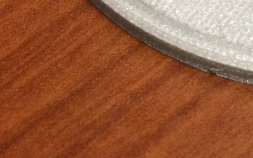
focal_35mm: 110
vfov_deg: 11.3
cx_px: 350
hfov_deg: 17.5
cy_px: -103
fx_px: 758
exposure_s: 1/30
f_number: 2.2
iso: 125
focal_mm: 4.15
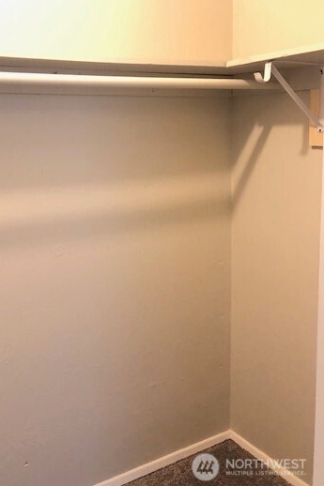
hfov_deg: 36.5
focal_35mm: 36
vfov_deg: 52.7
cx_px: 107
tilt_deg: -7.6
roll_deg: -0.9
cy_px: 191
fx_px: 486
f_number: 1.8
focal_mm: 4
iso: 100
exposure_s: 1/11
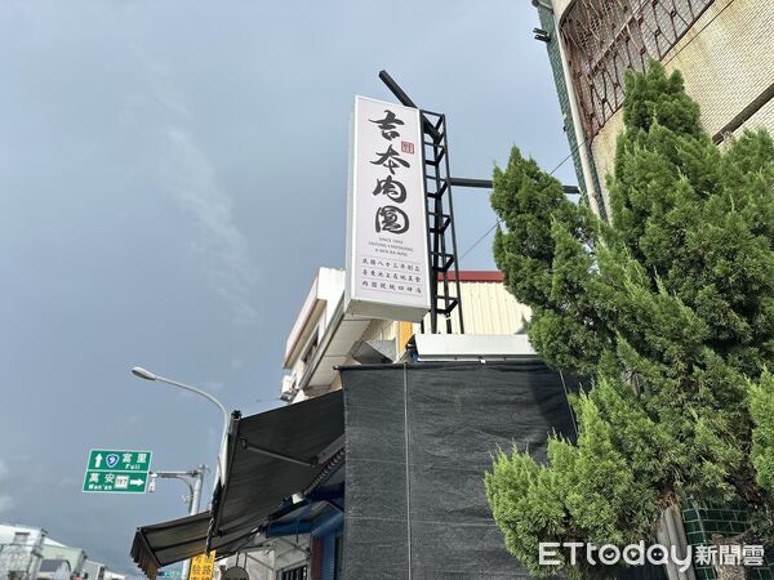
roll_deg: +0.4
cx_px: 387
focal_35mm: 24
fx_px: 537
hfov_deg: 71.6
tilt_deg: +29.6
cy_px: 290
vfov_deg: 56.8
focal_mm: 6.86
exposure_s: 1/1095
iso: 80
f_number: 1.78
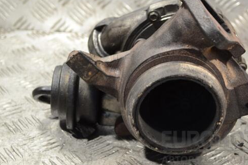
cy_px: 71
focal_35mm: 74
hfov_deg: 27.3
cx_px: 152
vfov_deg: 18.4
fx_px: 510
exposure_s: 1/30
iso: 400
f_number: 5.3
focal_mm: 40
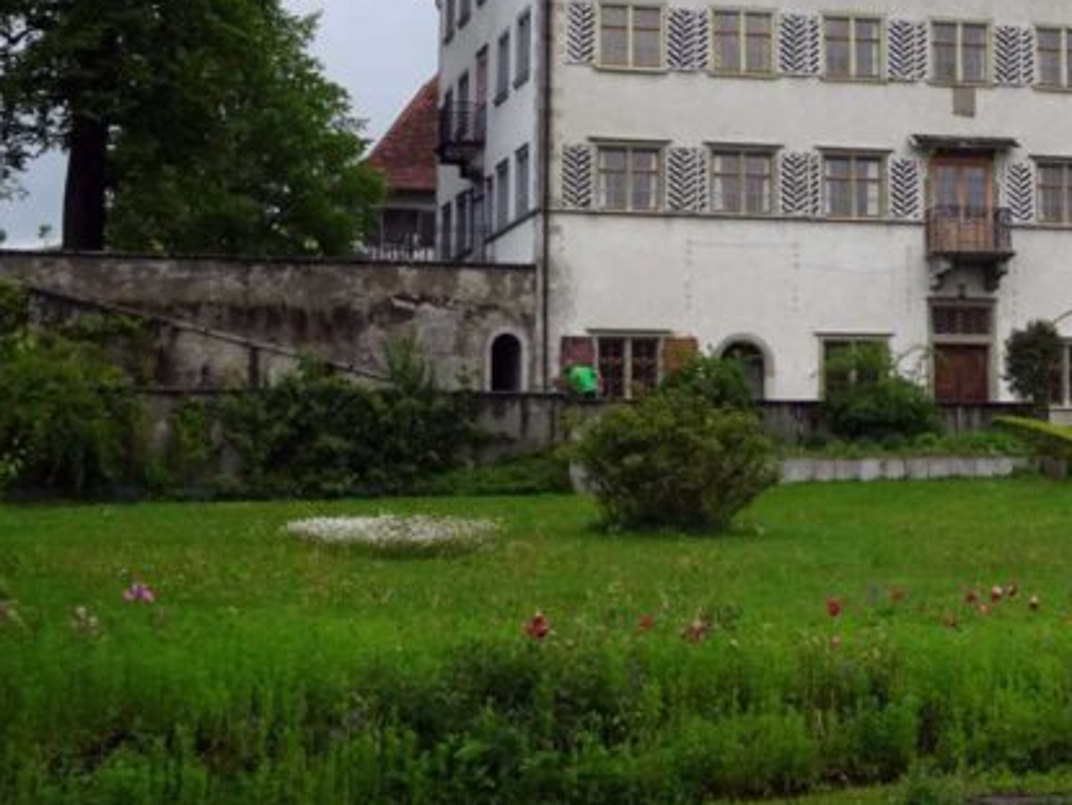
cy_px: 67
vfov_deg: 22.7
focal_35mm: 63
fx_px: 1952
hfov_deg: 30.3
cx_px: 785
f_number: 4
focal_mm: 5.79
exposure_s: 1/500
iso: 80
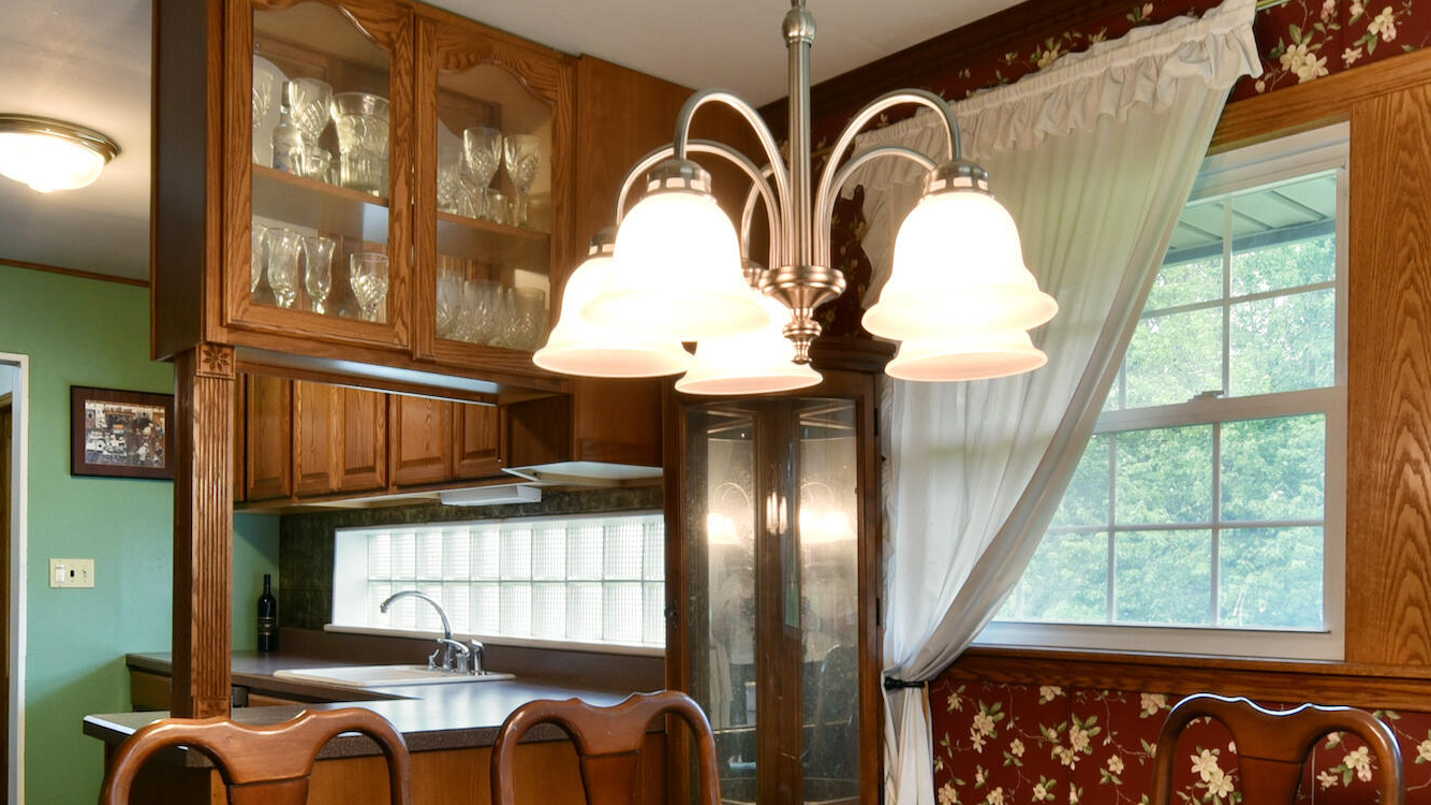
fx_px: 1252
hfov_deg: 59.5
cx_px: 710
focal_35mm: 33
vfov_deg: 34.9
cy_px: 602
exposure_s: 1/10
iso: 800
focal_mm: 14
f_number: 11
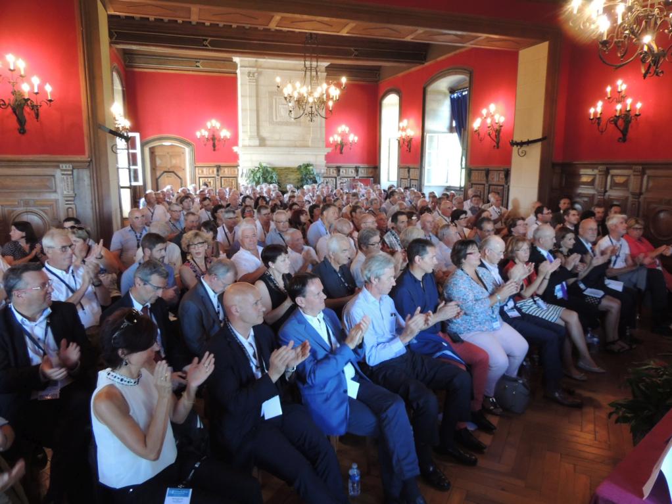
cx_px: 336
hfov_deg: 71.6
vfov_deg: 56.8
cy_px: 252
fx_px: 466
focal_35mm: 24
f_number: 3
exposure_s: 1/30
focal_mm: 4.3
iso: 400
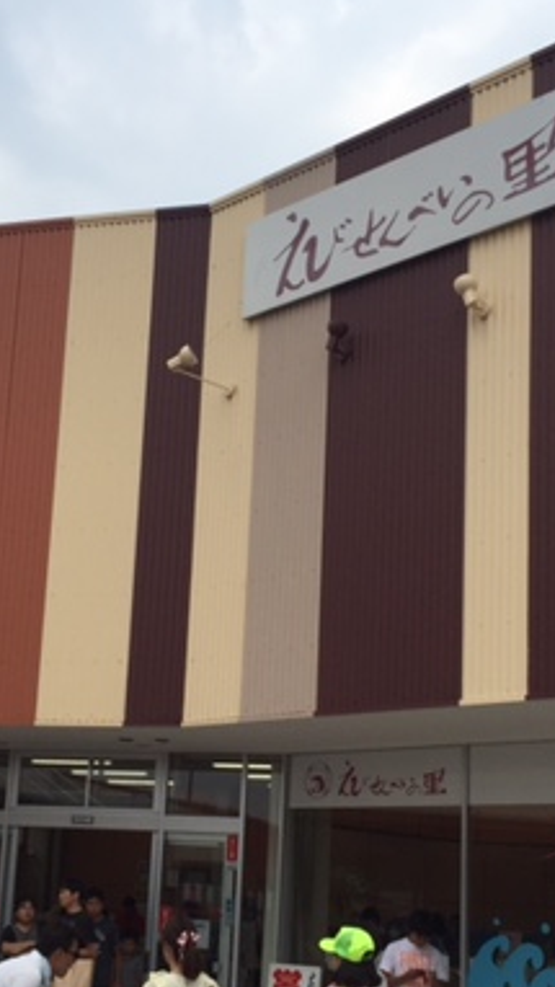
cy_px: 568
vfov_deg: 39.1
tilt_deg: +12.2
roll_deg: -4.0
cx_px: 217
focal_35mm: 53
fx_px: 1386
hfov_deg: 22.6
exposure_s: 1/1799
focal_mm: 4.15
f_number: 2.2
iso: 32
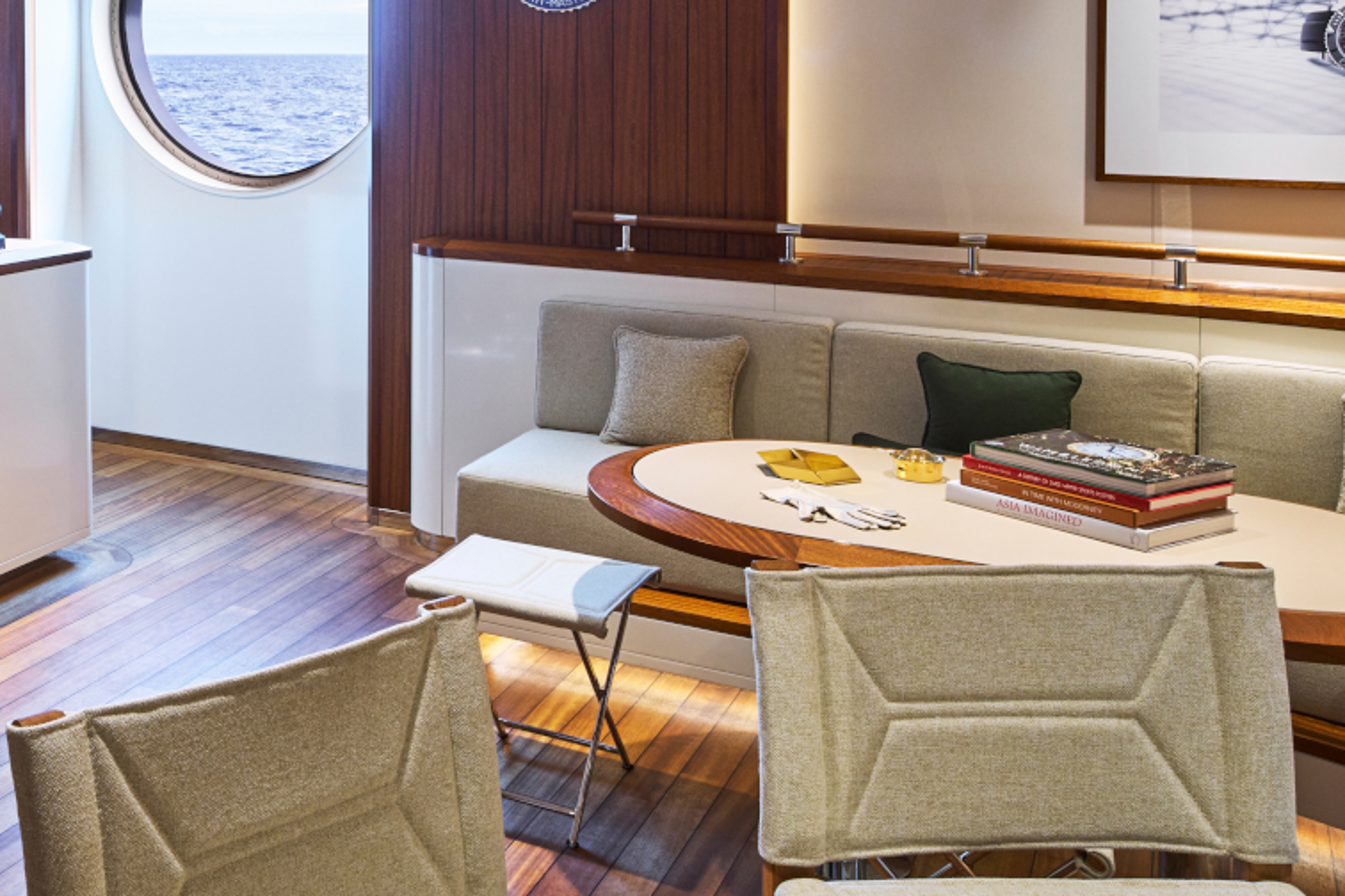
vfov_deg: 28.8
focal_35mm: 45
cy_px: 109
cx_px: 27
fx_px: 1681
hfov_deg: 39.0
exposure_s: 1/8
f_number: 11
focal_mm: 17
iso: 200
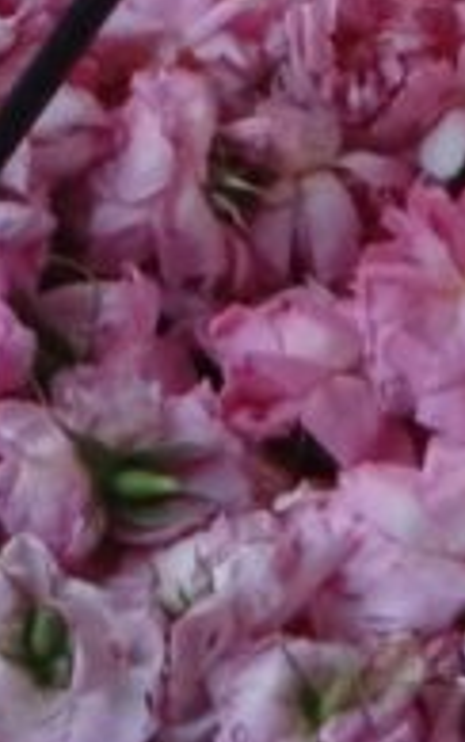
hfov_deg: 3.6
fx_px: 7335
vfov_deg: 5.7
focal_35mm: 362
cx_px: -50
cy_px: -624
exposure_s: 1/50
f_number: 4.4
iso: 400
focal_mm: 11.6
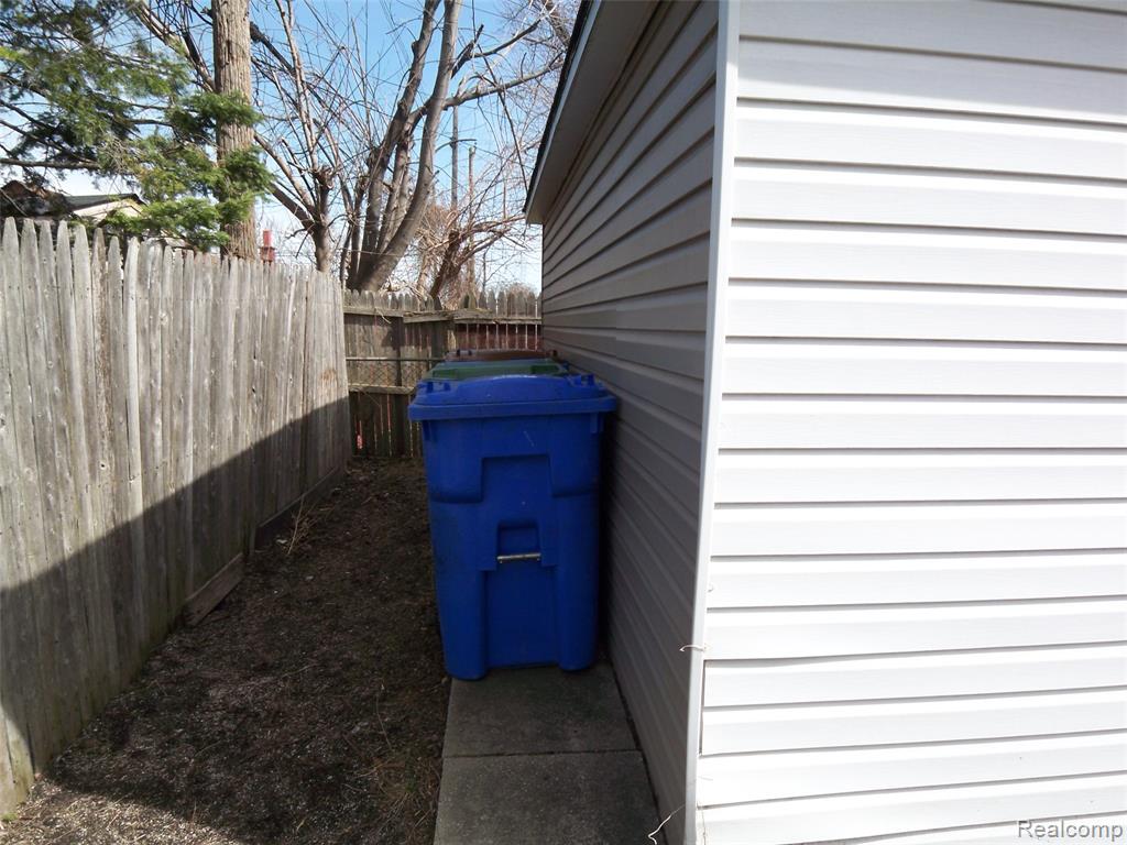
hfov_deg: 73.9
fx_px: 749
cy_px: 422
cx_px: 564
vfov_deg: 58.9
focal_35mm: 23
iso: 50
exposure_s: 1/160
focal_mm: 3.8
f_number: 5.6
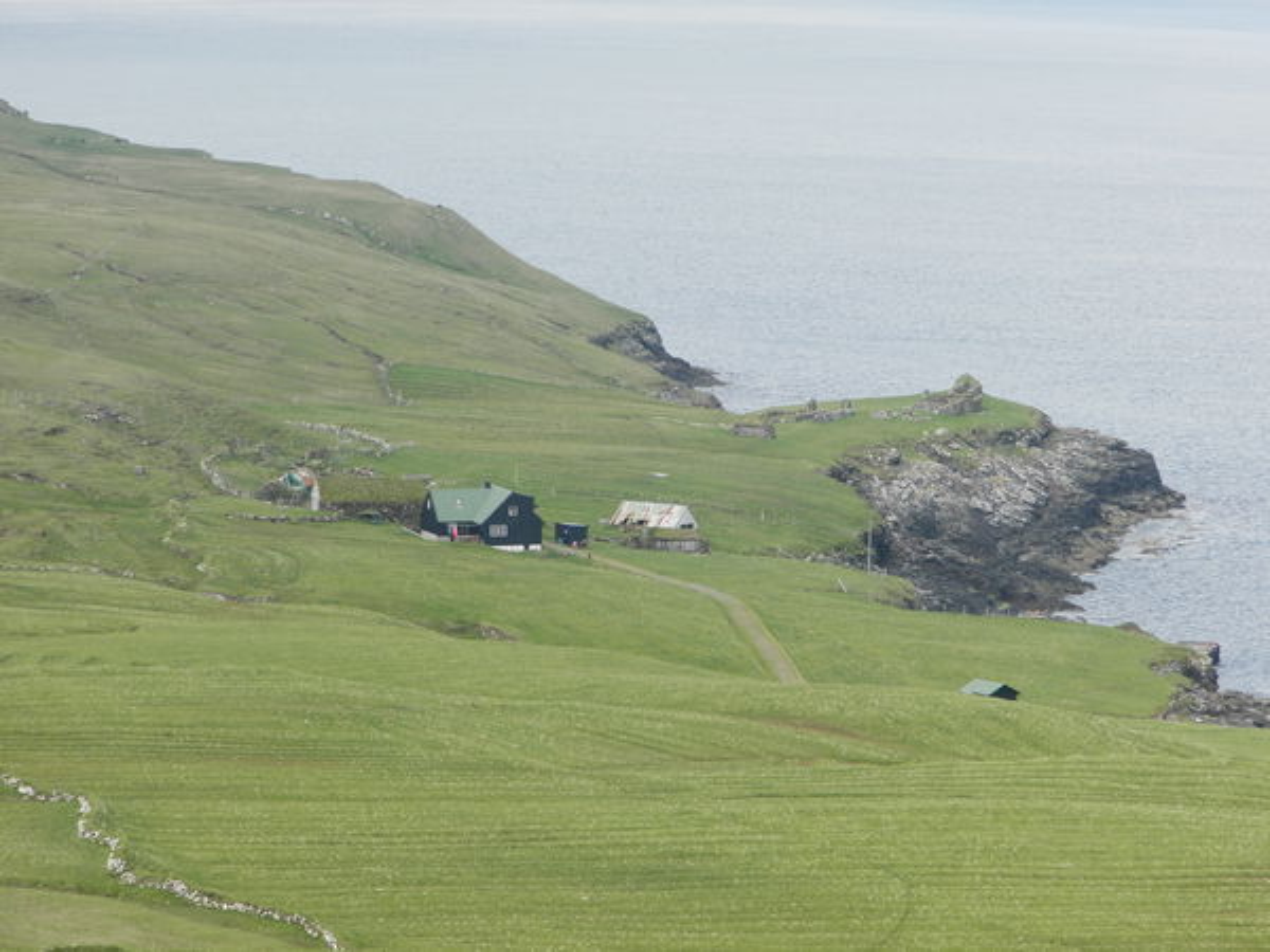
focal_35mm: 180
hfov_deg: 11.0
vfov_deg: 8.2
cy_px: 476
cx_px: 635
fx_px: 6604
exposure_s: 1/250
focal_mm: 32.1
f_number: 5.1
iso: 80
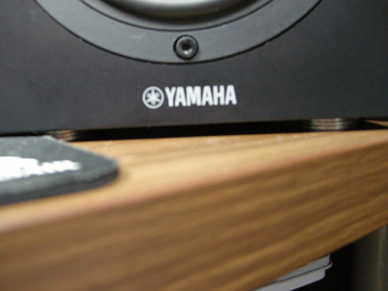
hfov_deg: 51.4
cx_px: 190
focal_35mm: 36
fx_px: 403
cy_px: 146
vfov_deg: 39.7
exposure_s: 1/8
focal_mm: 7.5
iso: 633
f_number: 2.7
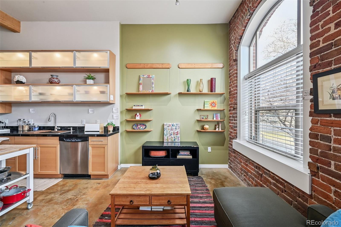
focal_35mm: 16
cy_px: 114
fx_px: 156
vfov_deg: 72.0
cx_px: 170
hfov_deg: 95.0
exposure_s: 1/5
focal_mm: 16.5
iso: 400
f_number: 11
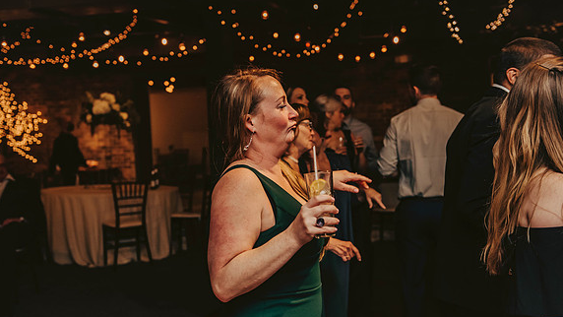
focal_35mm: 51
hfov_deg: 40.6
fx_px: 761
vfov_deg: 23.5
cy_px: 189
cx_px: 282
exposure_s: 1/200
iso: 2000
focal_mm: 48
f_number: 3.2
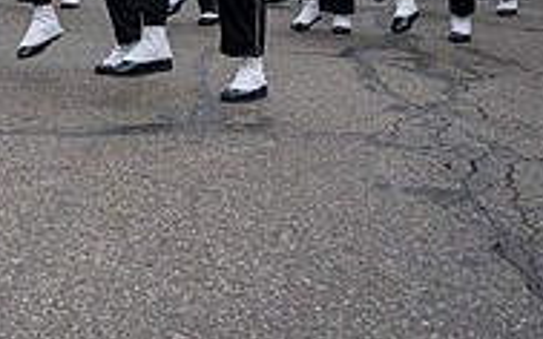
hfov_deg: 24.7
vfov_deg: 15.7
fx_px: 1110
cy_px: -203
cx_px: -118
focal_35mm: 75
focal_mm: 24
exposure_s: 1/1600
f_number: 4
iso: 500
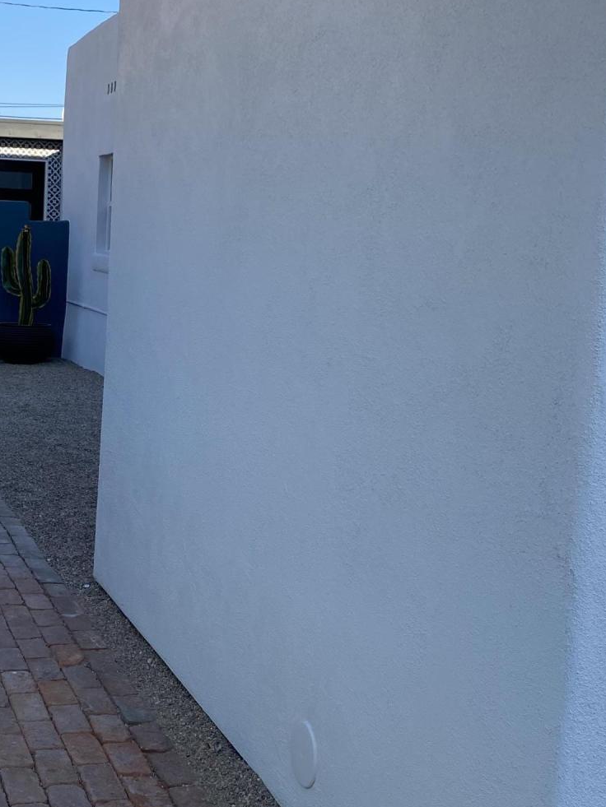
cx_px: 76
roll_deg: -1.9
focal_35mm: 53
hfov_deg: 26.7
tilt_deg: -7.0
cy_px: 339
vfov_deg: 36.1
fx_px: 1237
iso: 32
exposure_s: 1/1585
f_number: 1.8
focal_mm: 4.25
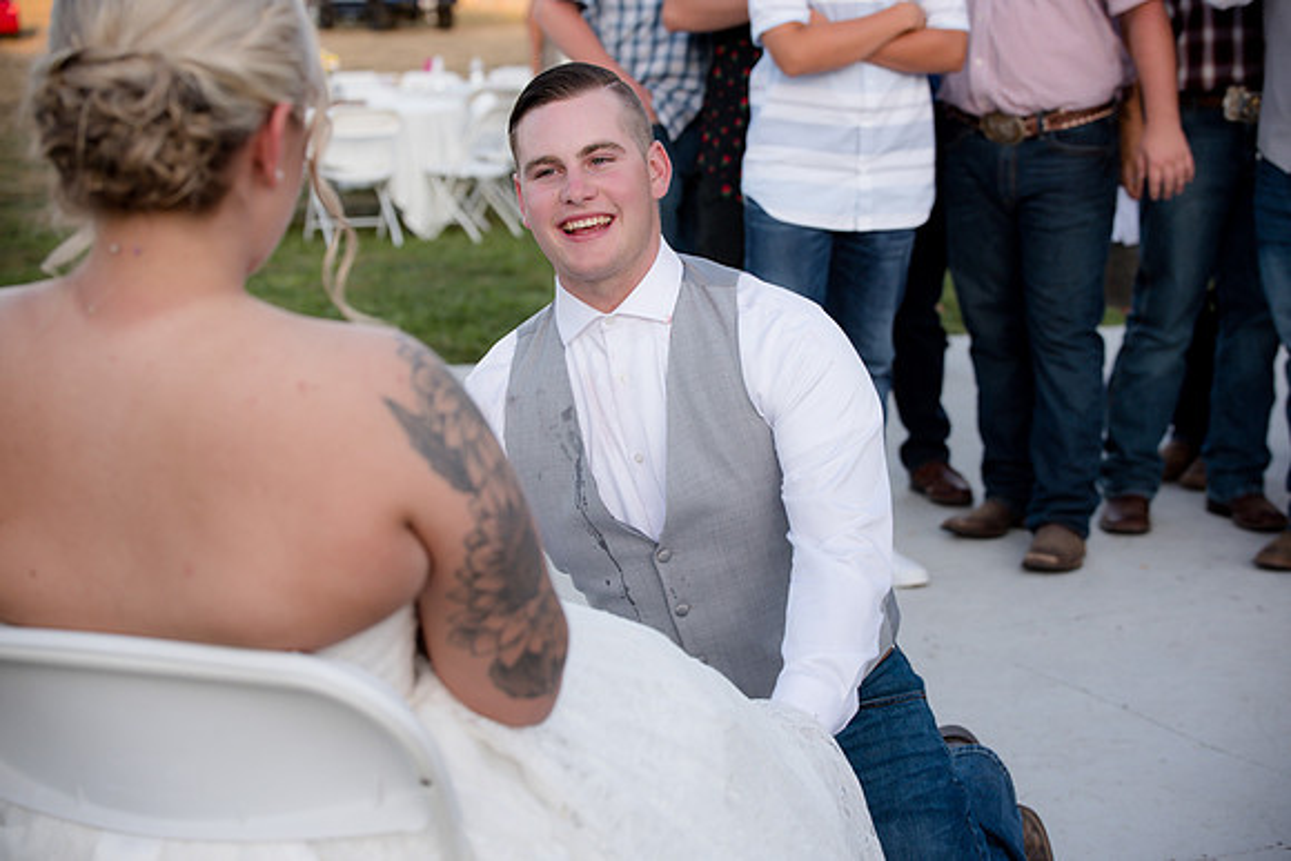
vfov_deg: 19.5
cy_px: 430
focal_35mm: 70
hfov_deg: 28.8
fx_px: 2511
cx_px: 646
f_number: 4.5
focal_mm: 70
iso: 400
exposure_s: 1/400
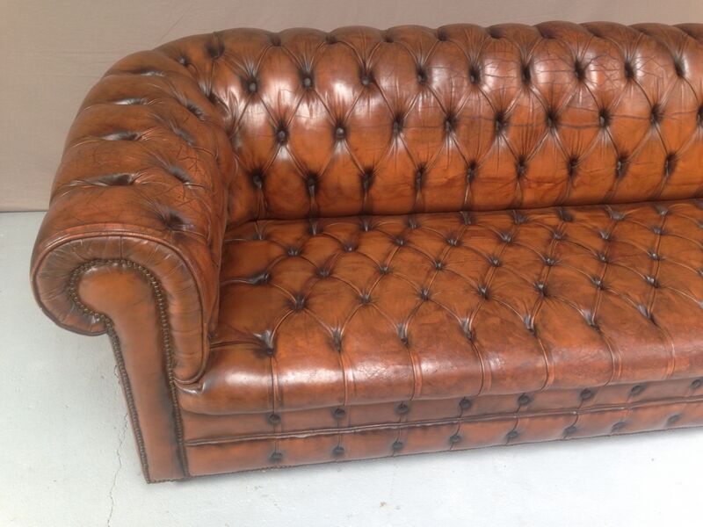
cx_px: 352
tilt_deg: -38.1
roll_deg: -3.5
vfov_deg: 42.9
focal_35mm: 33
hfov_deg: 55.4
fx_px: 670
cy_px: 264
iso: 50
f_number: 2.4
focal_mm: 4.12
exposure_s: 1/24
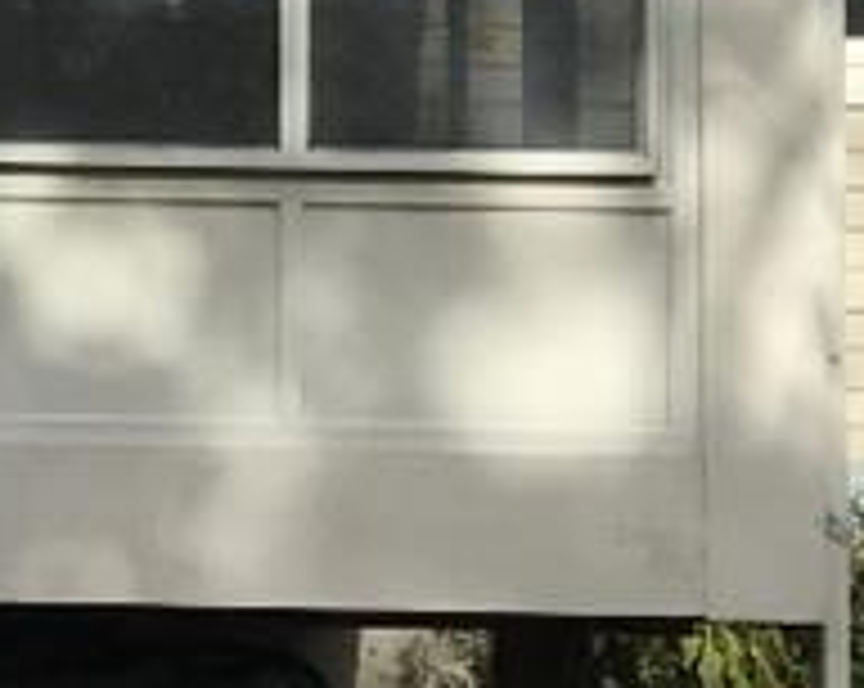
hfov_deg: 8.6
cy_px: 234
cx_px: -783
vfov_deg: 7.2
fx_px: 5464
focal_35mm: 214
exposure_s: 1/2519
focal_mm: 3.99
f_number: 1.8
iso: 20
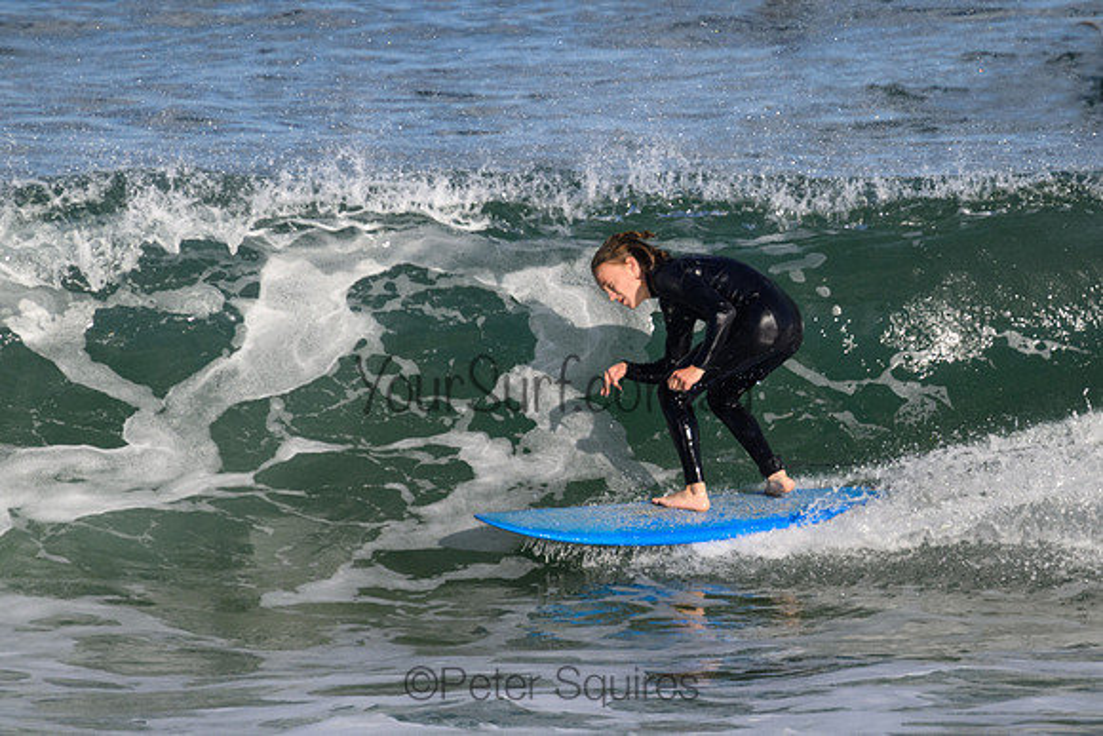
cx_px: 745
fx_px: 33101
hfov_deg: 1.9
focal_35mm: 1080
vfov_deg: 1.3
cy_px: 239
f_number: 11
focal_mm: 800
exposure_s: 1/2000
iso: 1250
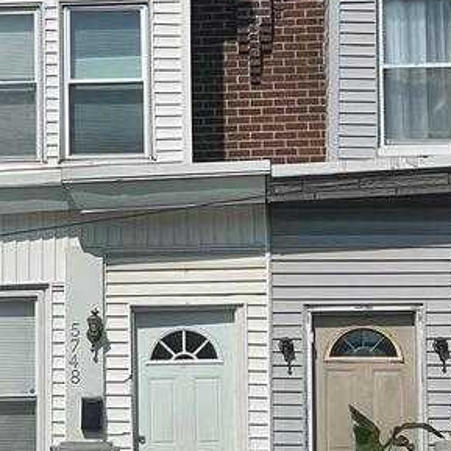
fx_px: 2535
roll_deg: -0.5
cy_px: 272
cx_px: -19
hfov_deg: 10.1
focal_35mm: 172
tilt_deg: +8.9
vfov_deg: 10.2
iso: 25
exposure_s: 1/4348
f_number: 2
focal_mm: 6
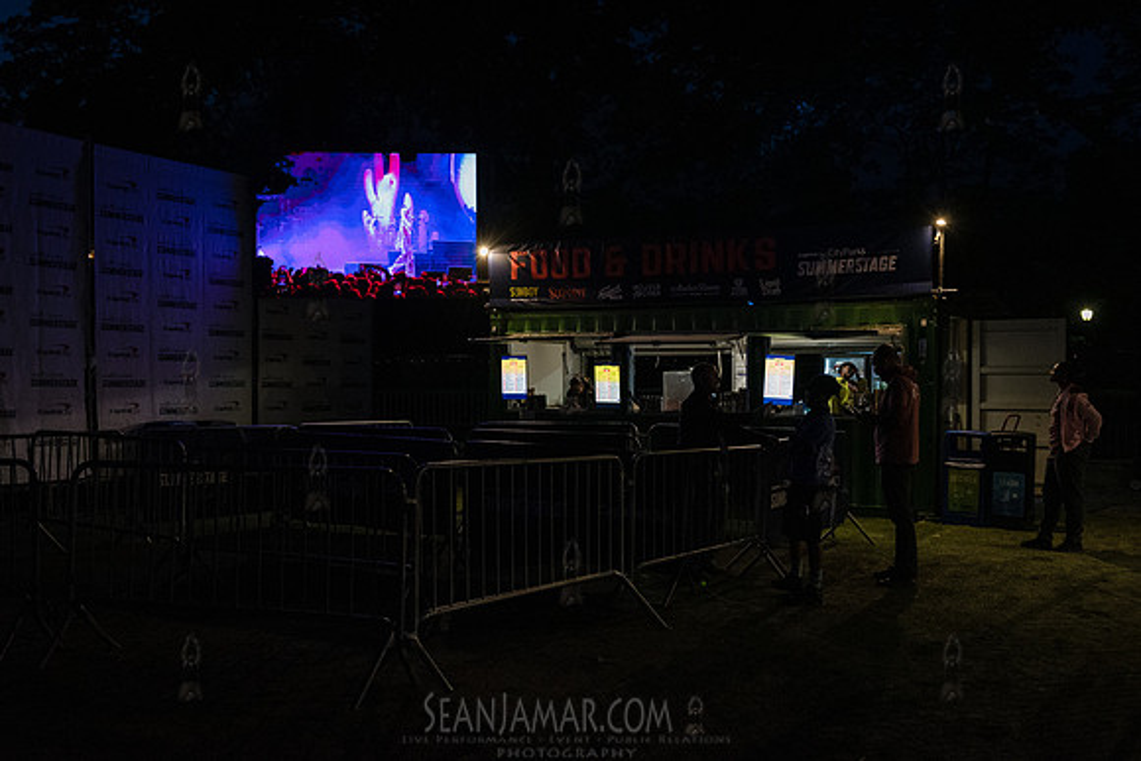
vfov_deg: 39.6
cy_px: 380
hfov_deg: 56.7
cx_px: 570
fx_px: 1058
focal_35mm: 33
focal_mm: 32
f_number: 3.5
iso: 5000
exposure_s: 1/320
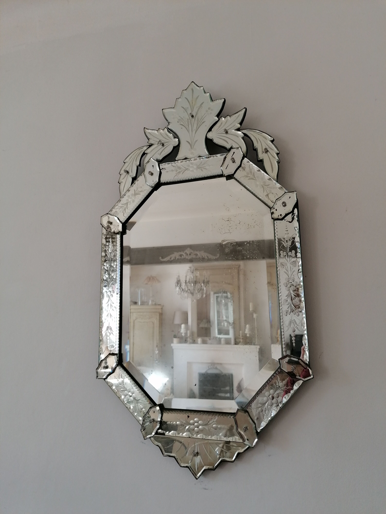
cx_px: 193
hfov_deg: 51.4
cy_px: 257
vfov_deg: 65.3
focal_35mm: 27
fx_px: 401
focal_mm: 4.75
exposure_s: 1/100
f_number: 1.8
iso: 100
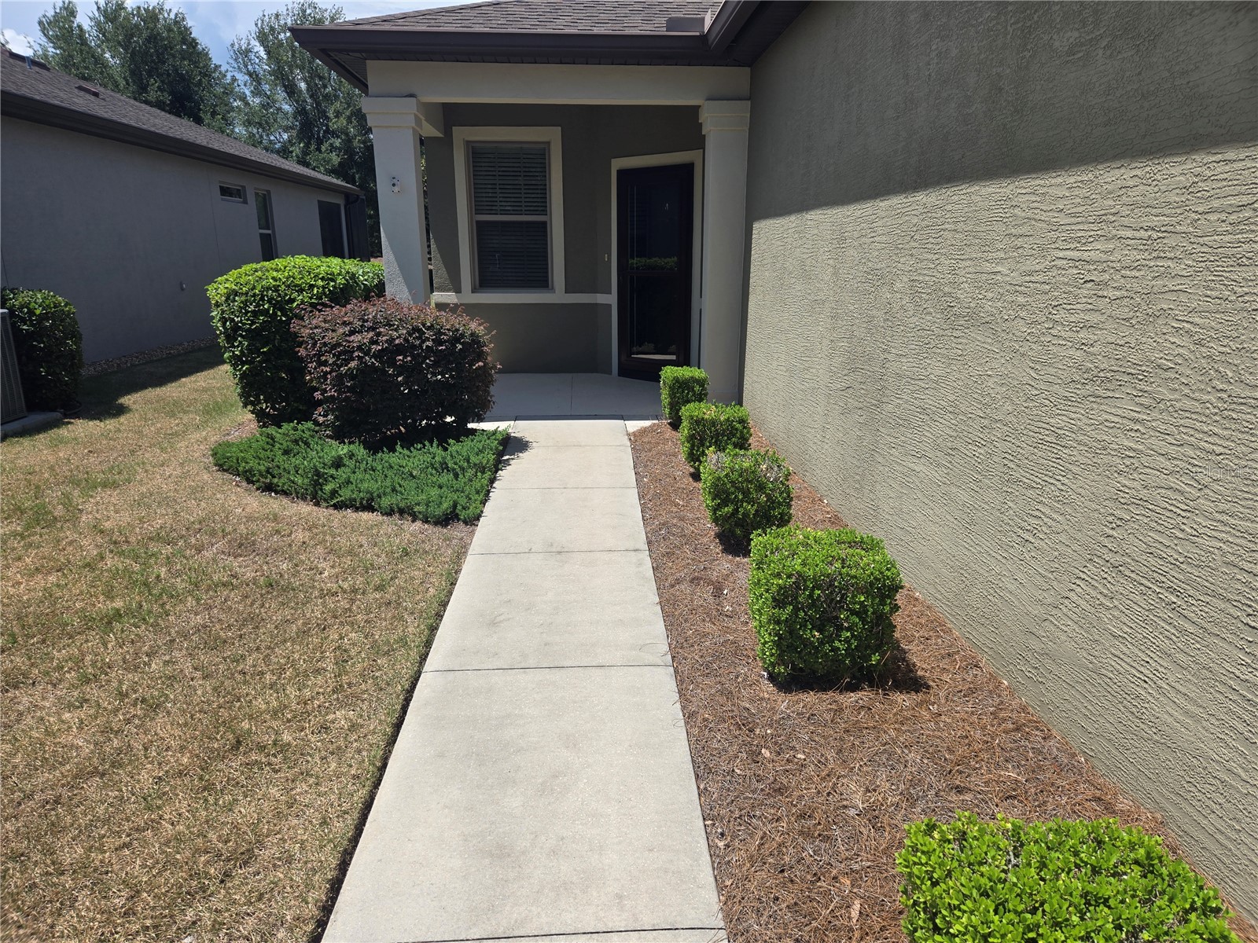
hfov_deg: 73.9
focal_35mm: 23
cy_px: 472
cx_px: 629
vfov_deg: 58.9
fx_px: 836
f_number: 1.8
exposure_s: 1/2302
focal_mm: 5.4
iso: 25
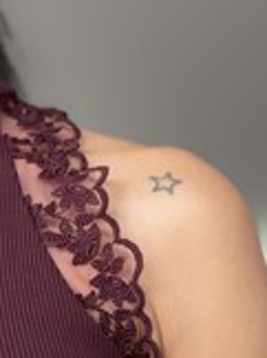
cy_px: 414
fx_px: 1021
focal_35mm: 99
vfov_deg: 18.9
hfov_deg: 14.3
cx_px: -73
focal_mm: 2.71
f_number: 1.9
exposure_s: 1/100
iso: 64
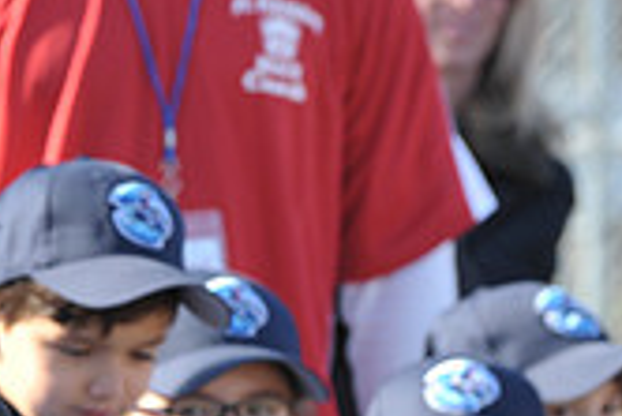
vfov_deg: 2.0
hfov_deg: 2.9
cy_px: 678
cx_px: -292
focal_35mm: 698
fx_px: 12070
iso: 400
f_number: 7.1
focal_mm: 200
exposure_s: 1/400
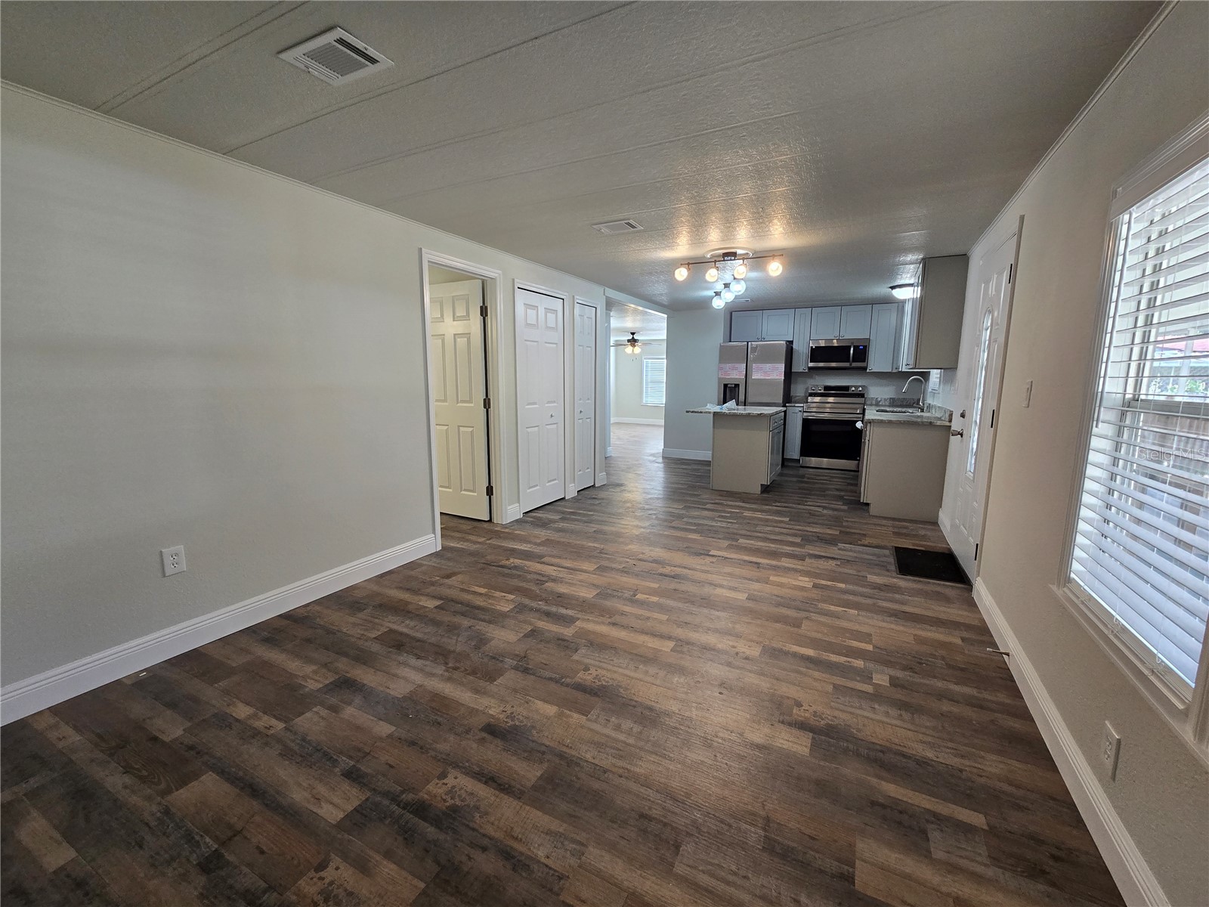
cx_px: 604
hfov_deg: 106.2
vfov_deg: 89.9
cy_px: 454
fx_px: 454
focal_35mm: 13
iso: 160
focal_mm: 2.2
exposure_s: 1/60
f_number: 2.2
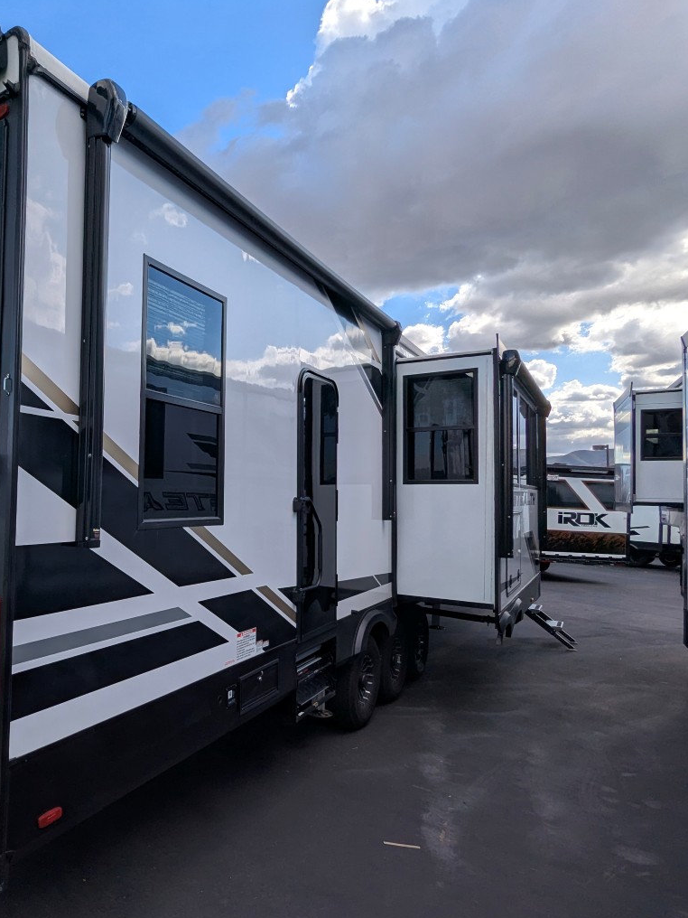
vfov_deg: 76.4
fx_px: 583
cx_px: 149
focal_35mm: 22
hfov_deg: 57.1
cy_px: 471
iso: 45
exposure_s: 1/1821
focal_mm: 2.35
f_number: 2.2
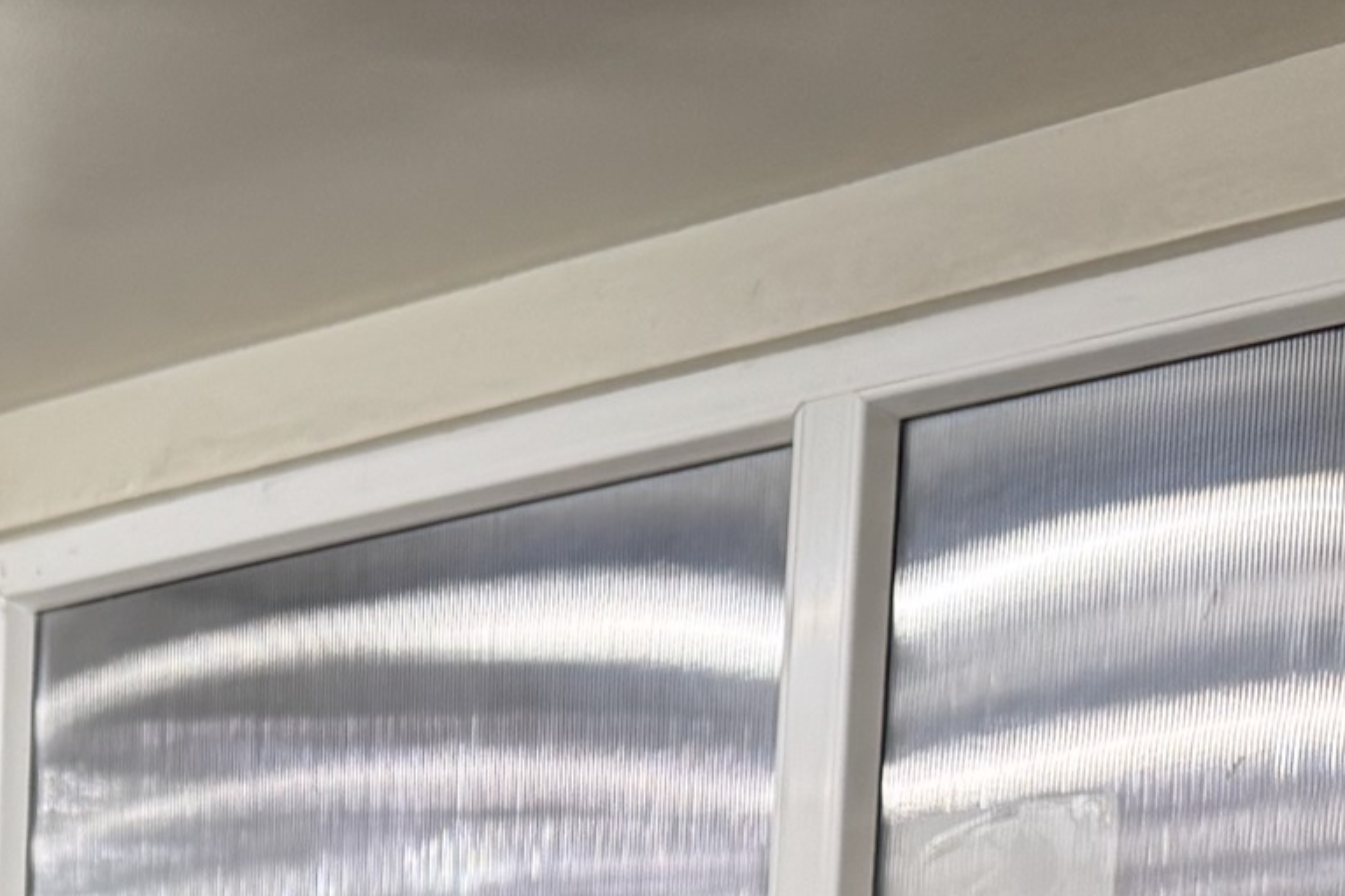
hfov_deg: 19.1
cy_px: 1862
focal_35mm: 93
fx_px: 3474
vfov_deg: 12.7
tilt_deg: -8.1
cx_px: -691
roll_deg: +0.8
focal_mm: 6.76
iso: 160
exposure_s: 1/120
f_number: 1.78
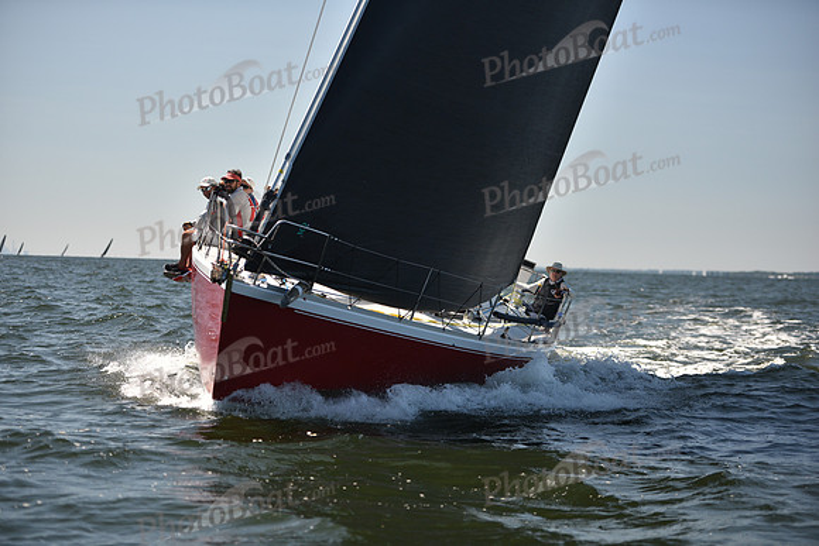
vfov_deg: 14.4
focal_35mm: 95
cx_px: 410
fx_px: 2162
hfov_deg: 21.5
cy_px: 273
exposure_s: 1/1600
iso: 250
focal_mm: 95
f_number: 2.8
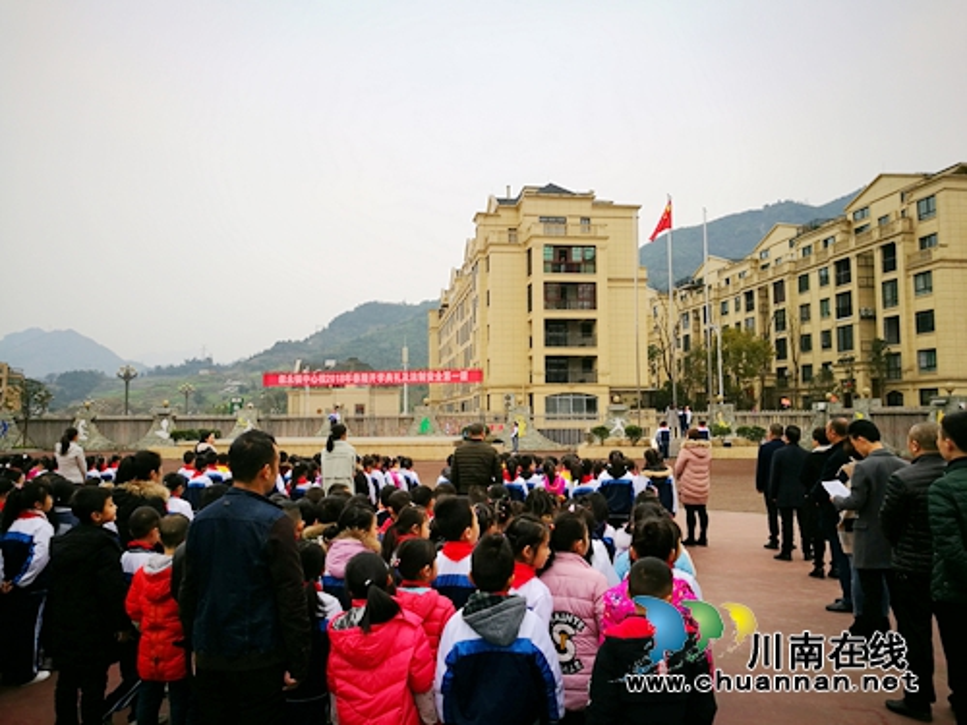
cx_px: 484
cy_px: 362
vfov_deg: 51.4
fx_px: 754
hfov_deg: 65.3
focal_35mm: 27
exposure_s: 1/50
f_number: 2.2
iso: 64
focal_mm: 4.5
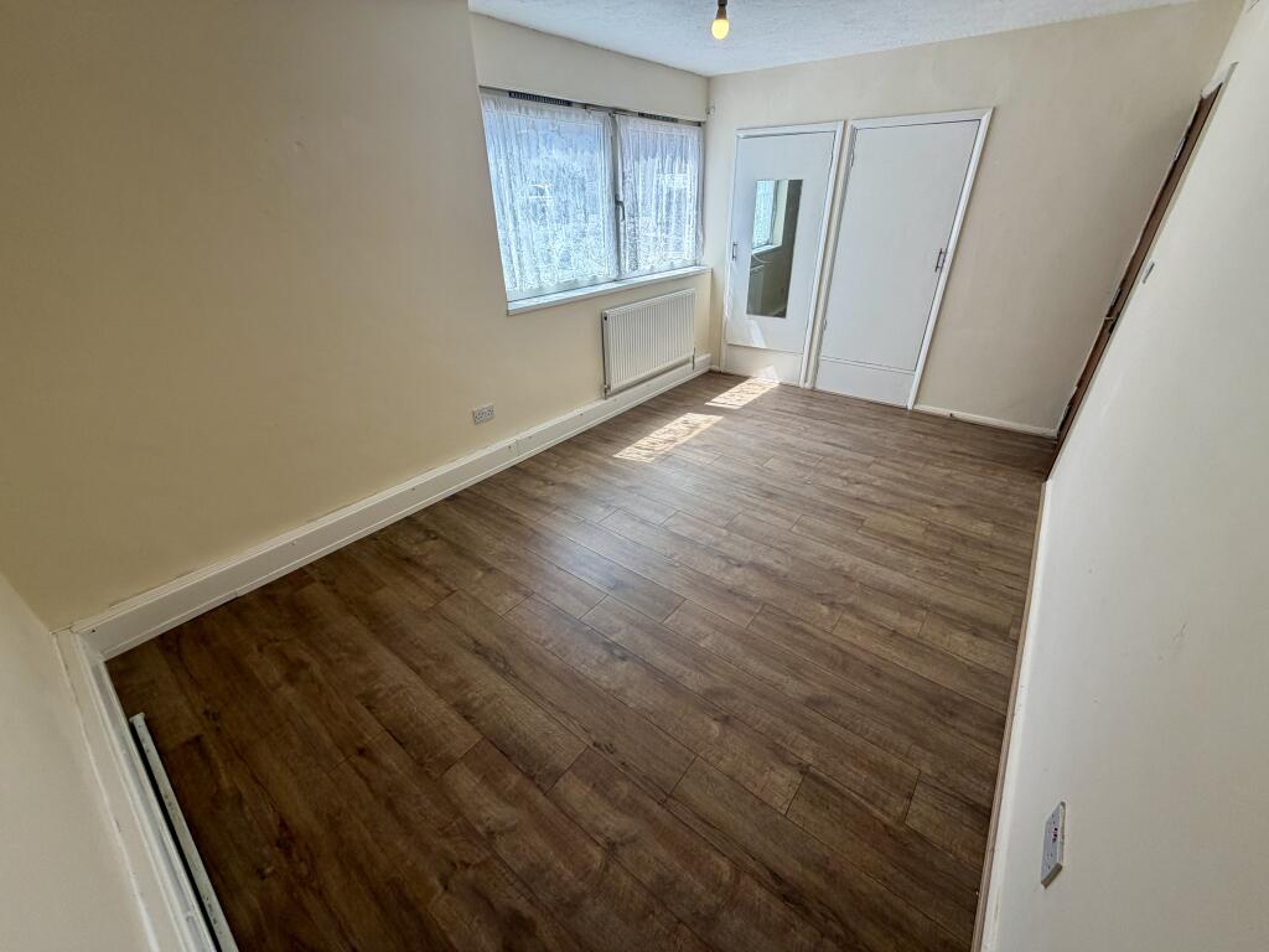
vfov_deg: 85.7
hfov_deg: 102.1
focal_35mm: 14
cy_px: 476
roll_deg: +1.6
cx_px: 634
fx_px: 513
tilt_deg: -29.5
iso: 50
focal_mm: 2.22
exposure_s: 1/140
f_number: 2.2
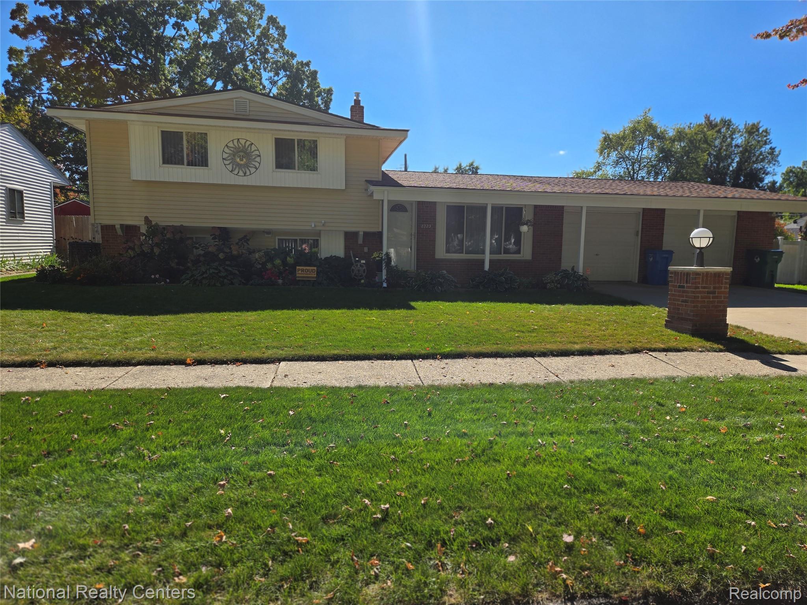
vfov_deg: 58.9
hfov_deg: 73.9
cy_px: 302
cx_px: 404
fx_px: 536
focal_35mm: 23
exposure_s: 1/1824
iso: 25
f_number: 1.8
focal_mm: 5.4
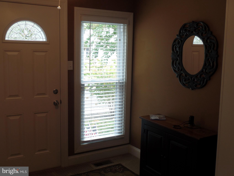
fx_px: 284
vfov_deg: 34.3
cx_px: 117
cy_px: 88
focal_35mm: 42
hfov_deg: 44.8
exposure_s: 1/30
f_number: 3.2
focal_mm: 7.5
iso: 100
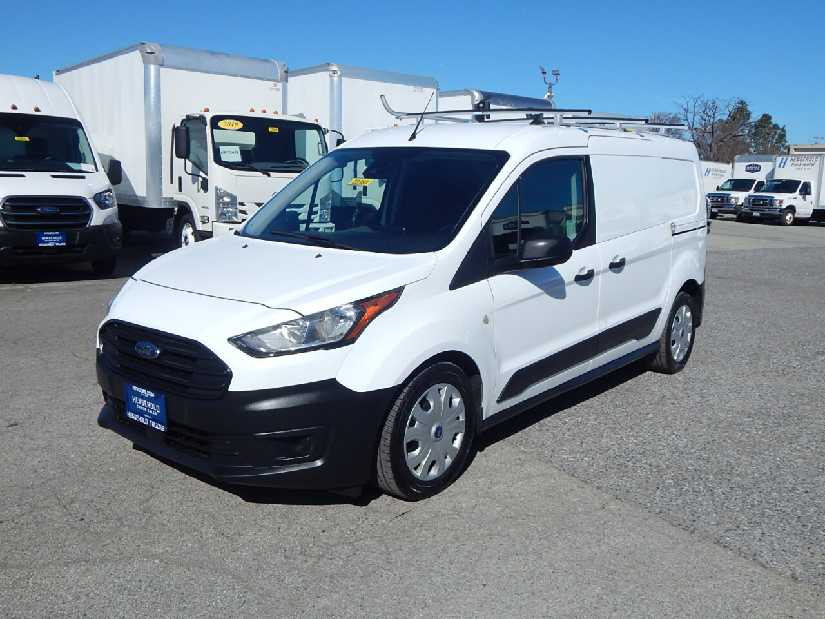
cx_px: 412
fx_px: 739
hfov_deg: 58.4
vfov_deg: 45.4
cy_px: 310
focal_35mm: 31
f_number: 6.5
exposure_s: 1/1500
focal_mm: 5.6
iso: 125
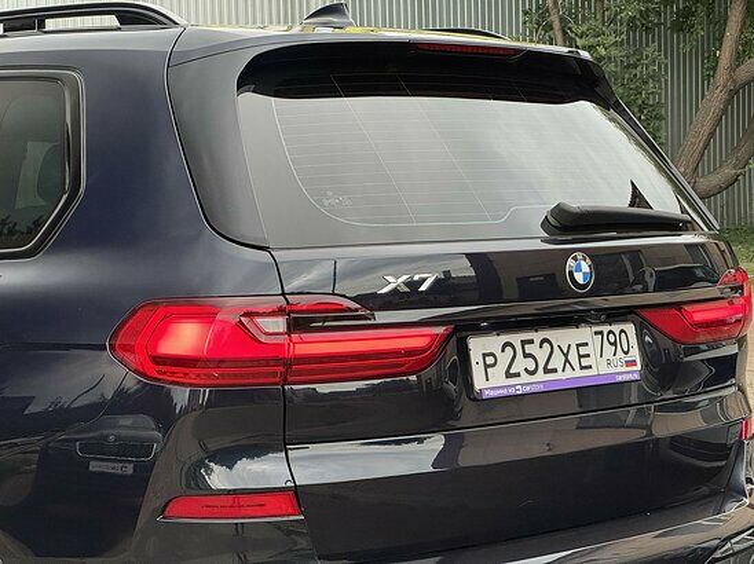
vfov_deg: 19.1
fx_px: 1676
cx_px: 377
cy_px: 282
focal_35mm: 77
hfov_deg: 25.4
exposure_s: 1/60
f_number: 2.8
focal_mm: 9
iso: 320
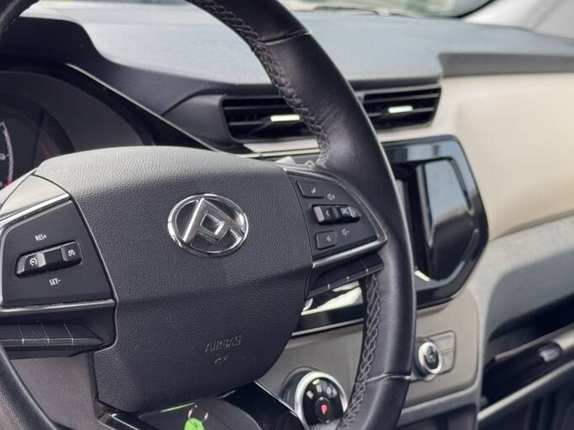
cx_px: 162
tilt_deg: -19.0
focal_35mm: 84
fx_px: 1392
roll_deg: -9.1
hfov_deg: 23.1
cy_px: 248
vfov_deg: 17.5
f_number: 1.78
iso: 100
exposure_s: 1/121
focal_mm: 6.76
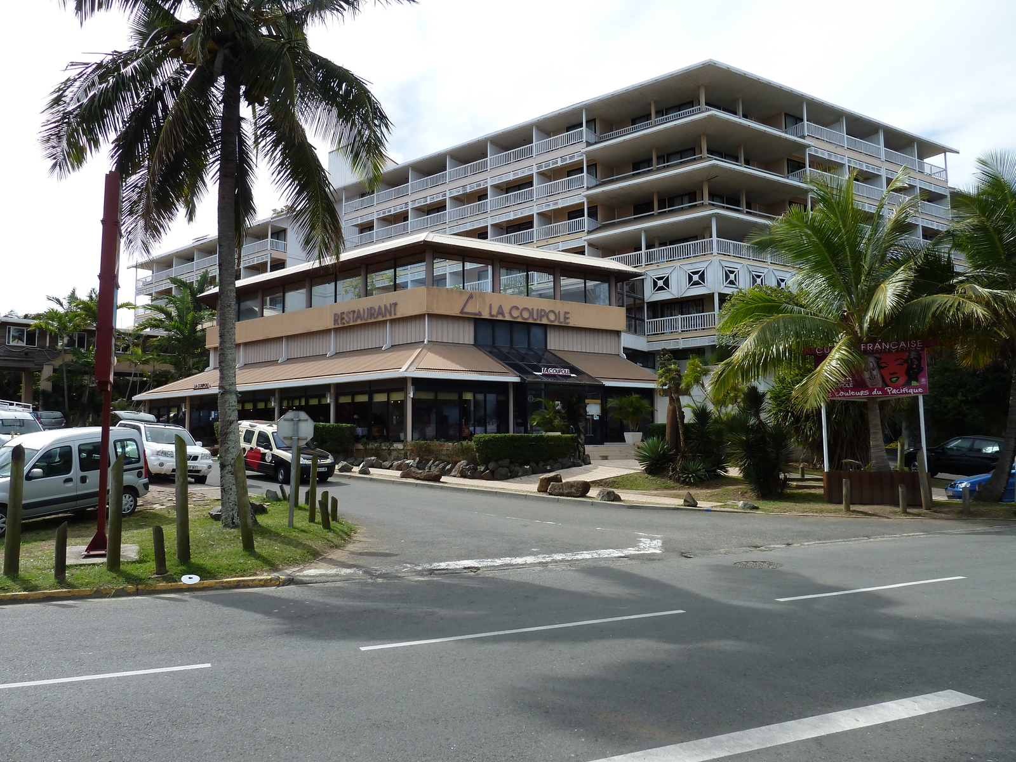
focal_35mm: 25
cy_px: 381
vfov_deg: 54.9
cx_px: 508
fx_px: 734
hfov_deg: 69.4
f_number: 4
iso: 80
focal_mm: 4.1
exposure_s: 1/500
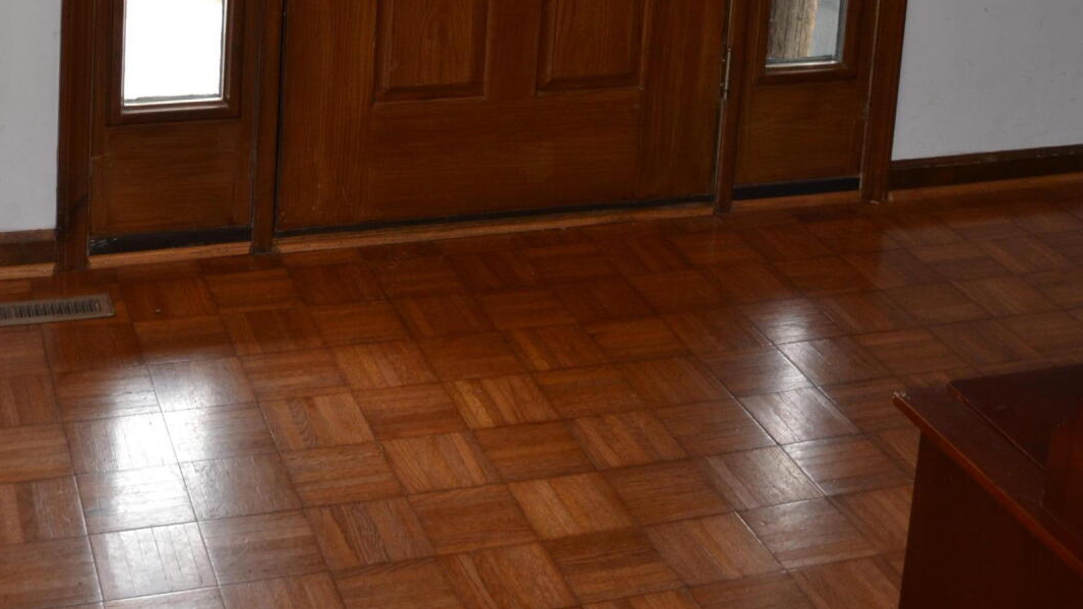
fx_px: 1694
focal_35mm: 59
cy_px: -272
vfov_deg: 18.4
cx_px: 476
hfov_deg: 35.4
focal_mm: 20
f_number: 4
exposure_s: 1/125
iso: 400
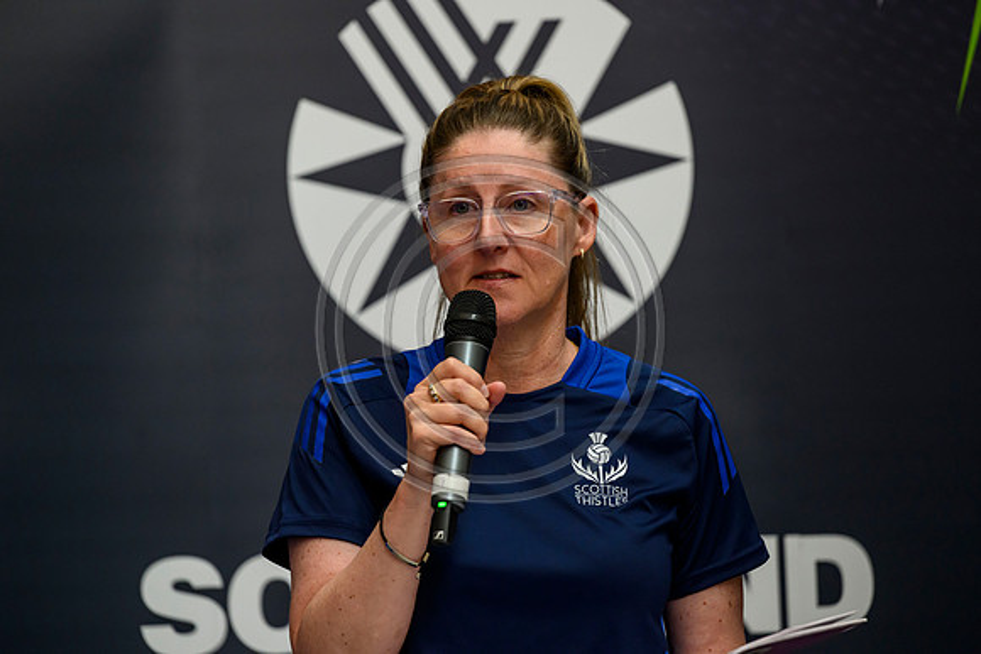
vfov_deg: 6.9
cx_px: 490
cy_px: 327
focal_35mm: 200
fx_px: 5451
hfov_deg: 10.3
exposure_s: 1/400
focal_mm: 200
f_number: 3.5
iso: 4000
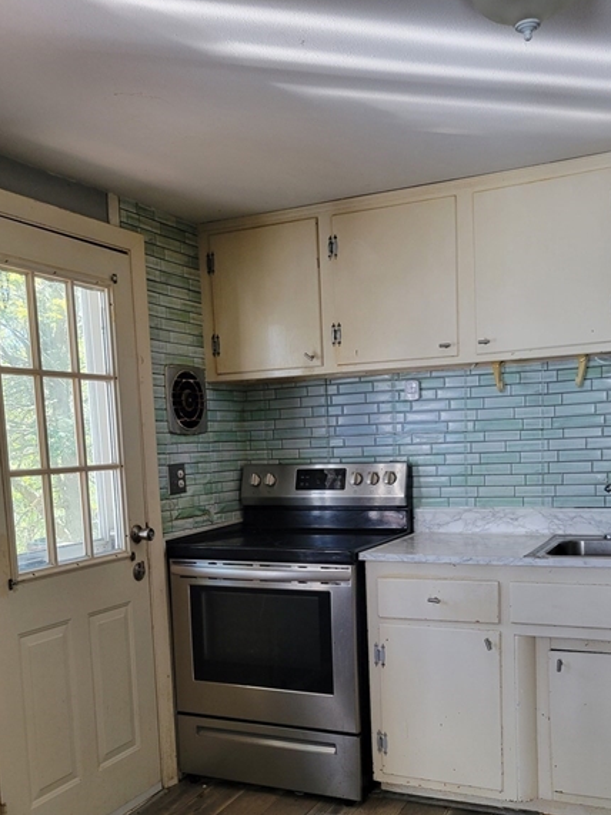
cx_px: 341
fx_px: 824
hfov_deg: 40.6
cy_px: 530
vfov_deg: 51.8
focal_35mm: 35
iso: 200
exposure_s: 1/120
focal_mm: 5.4
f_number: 1.8
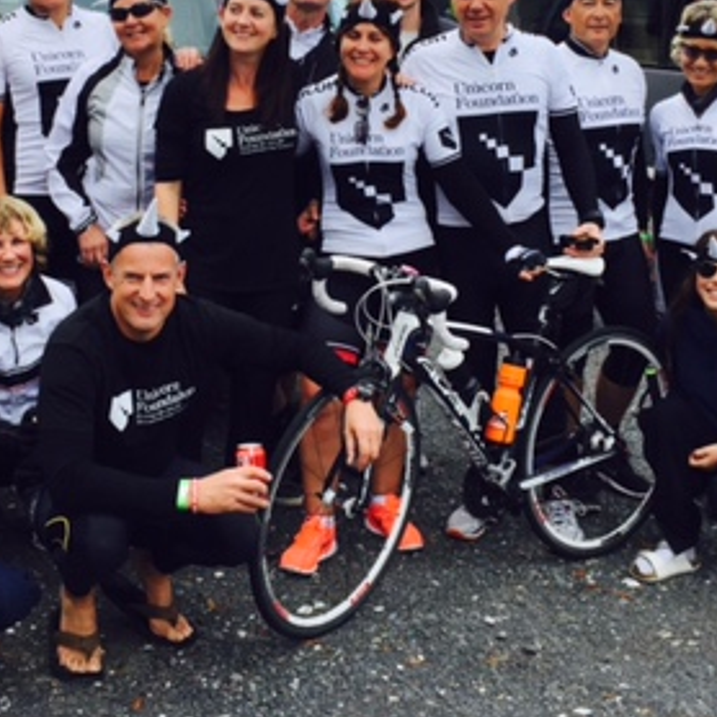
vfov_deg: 28.5
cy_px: 157
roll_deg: +1.5
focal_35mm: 59
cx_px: 291
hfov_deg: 29.0
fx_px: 1383
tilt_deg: -6.0
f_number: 2.2
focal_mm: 4.15
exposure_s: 1/920
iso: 32
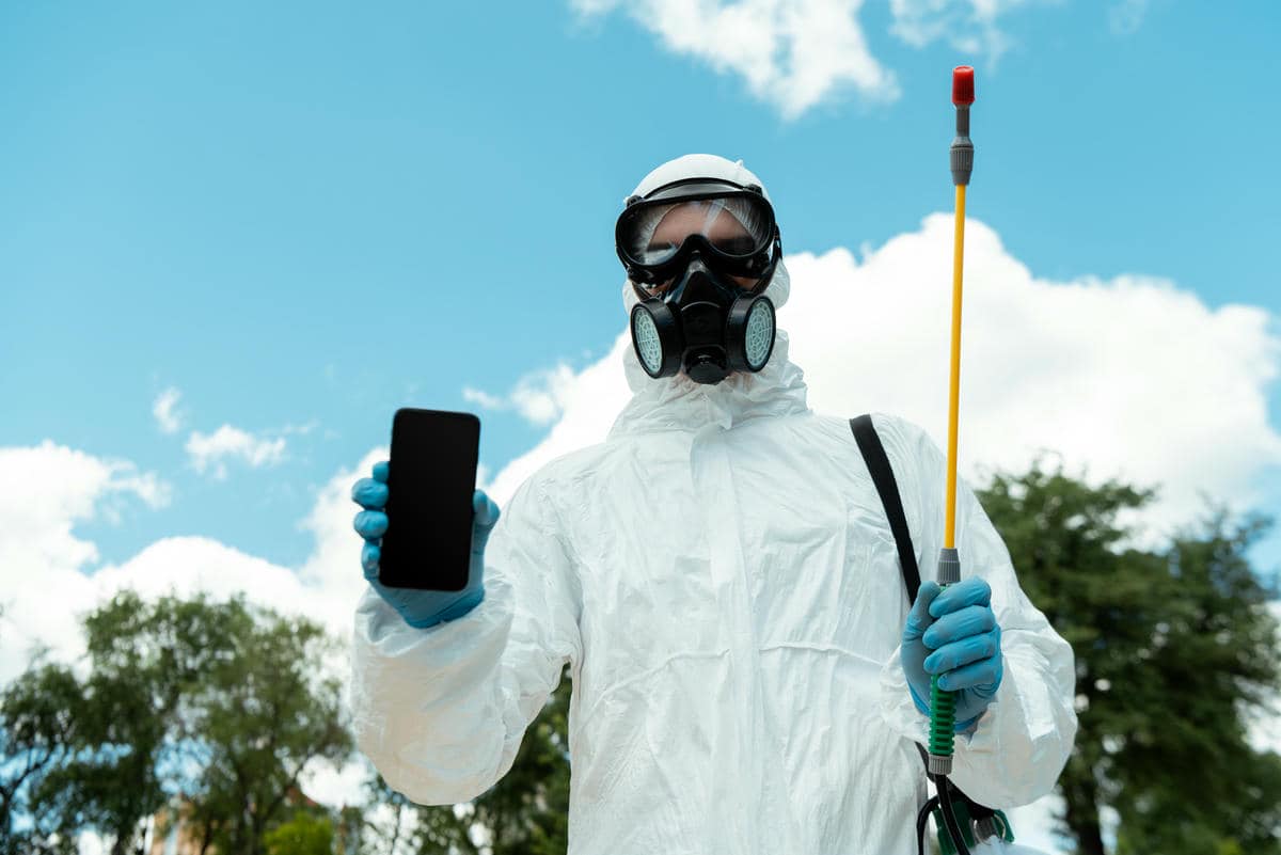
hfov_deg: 48.4
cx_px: 640
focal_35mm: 40
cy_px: 428
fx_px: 1424
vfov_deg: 33.4
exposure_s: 1/320
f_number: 5
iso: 100
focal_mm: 40
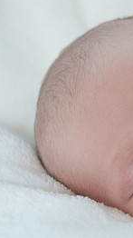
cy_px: 141
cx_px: 245
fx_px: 729
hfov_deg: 9.8
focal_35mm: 116
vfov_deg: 18.5
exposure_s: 1/160
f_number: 4
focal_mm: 33.2
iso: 800
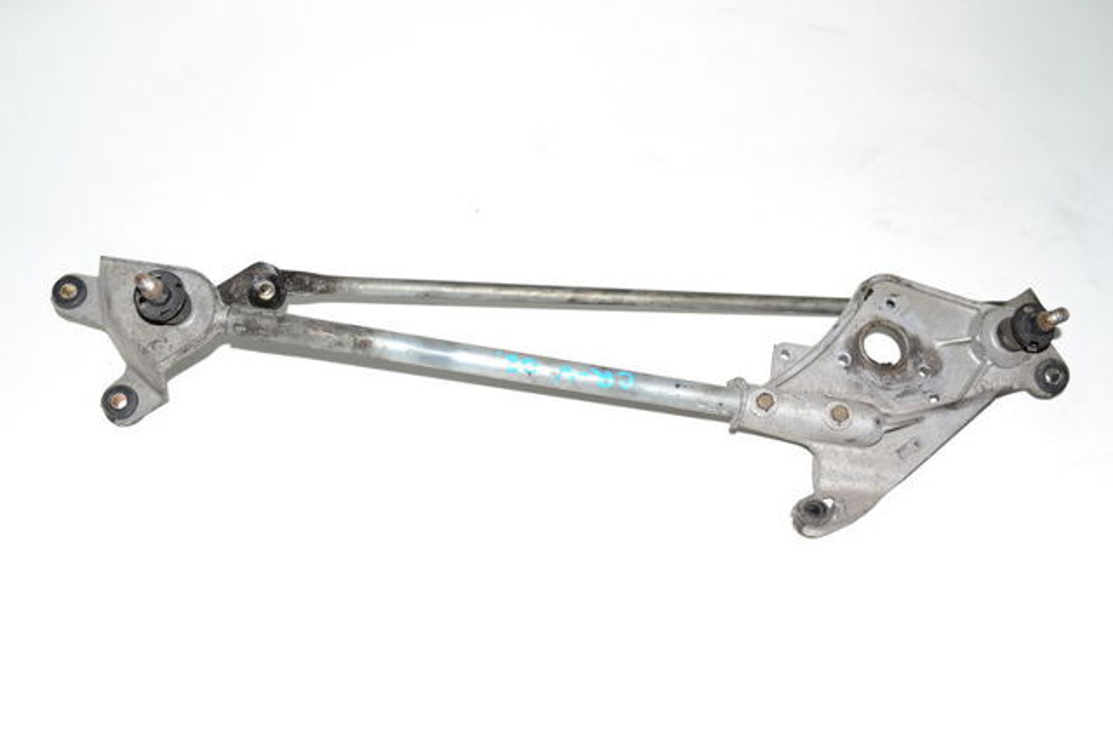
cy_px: 370
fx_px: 1020
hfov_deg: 57.2
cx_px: 556
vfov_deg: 39.9
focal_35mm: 33
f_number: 5.6
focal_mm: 22
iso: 200
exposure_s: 1/125
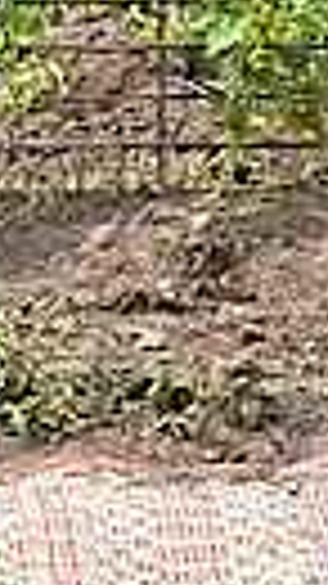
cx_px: -243
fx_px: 7478
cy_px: 338
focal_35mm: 483
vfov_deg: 4.5
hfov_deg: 2.5
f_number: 1.78
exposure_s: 1/1953
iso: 64
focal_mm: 6.86
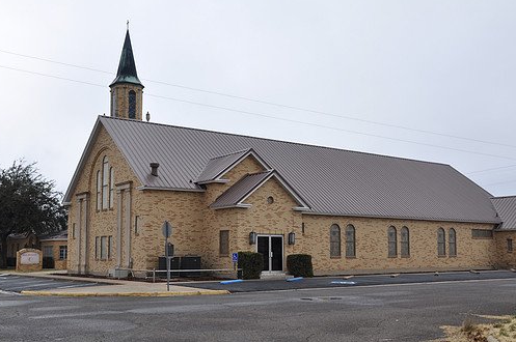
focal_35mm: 42
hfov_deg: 46.4
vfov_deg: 31.8
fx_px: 601
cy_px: 187
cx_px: 269
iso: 200
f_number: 7.1
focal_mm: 24
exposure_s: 1/200
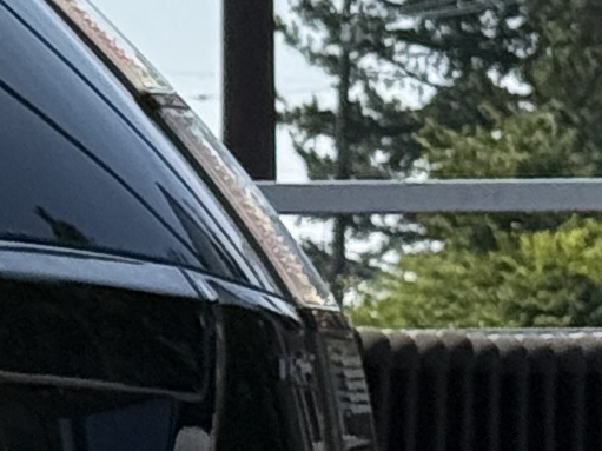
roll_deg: +0.5
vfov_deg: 3.9
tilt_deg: +2.1
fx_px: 6590
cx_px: -1457
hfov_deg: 4.9
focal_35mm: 379
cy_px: 377
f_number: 1.78
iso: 64
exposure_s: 1/11364
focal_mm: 6.76
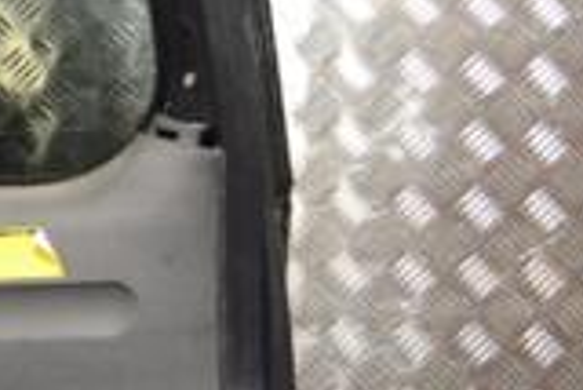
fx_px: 2739
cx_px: -401
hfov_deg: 11.4
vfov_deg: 8.1
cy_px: 306
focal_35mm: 169
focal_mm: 30
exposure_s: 1/30
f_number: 4.5
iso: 220
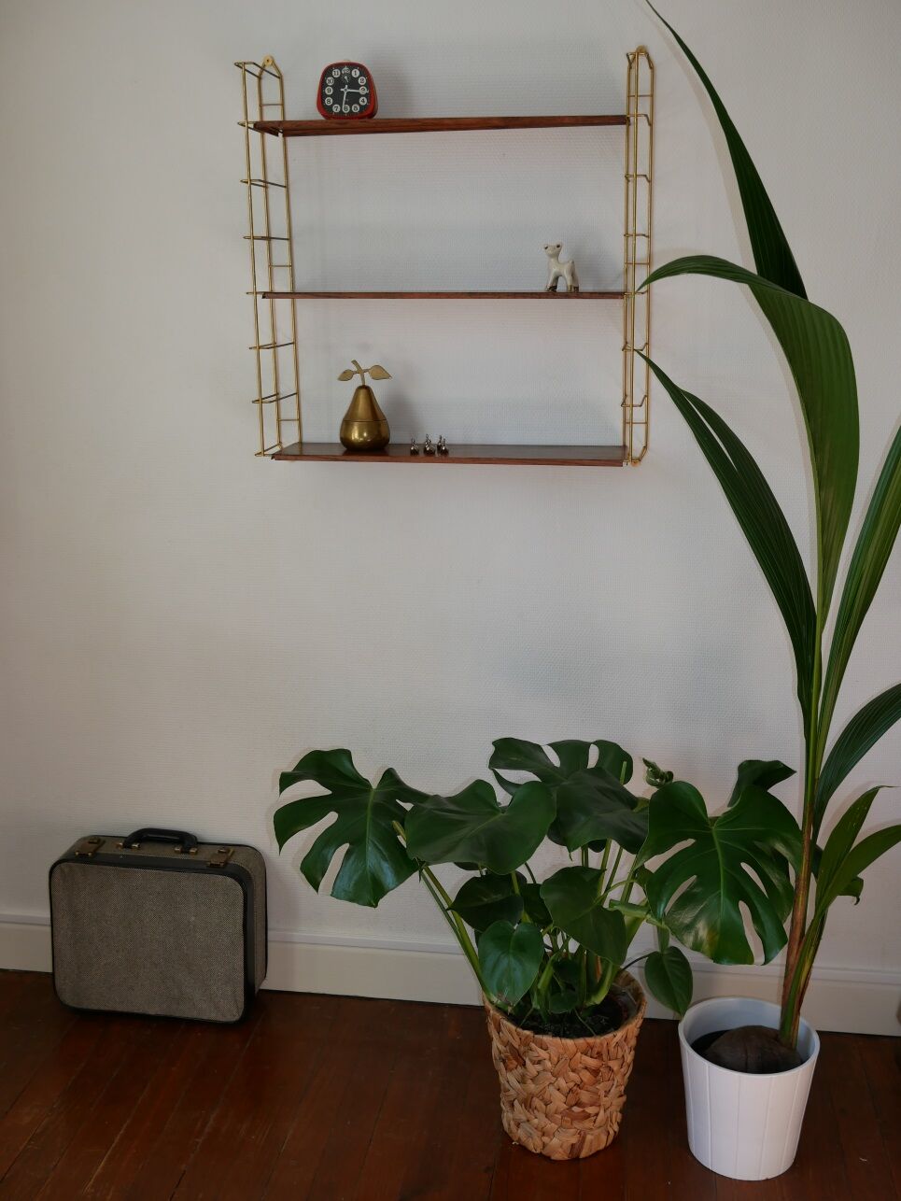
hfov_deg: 36.0
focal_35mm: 40
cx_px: 450
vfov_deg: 46.8
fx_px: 1388
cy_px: 600
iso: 200
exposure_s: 1/160
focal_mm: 20
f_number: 4
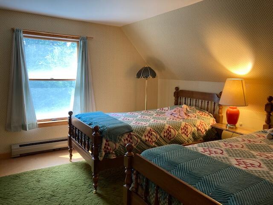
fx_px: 221
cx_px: 136
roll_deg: -0.7
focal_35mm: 28
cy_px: 102
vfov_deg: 49.7
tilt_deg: -6.9
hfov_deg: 63.4
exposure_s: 1/72
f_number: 1.8
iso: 80
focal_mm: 3.99
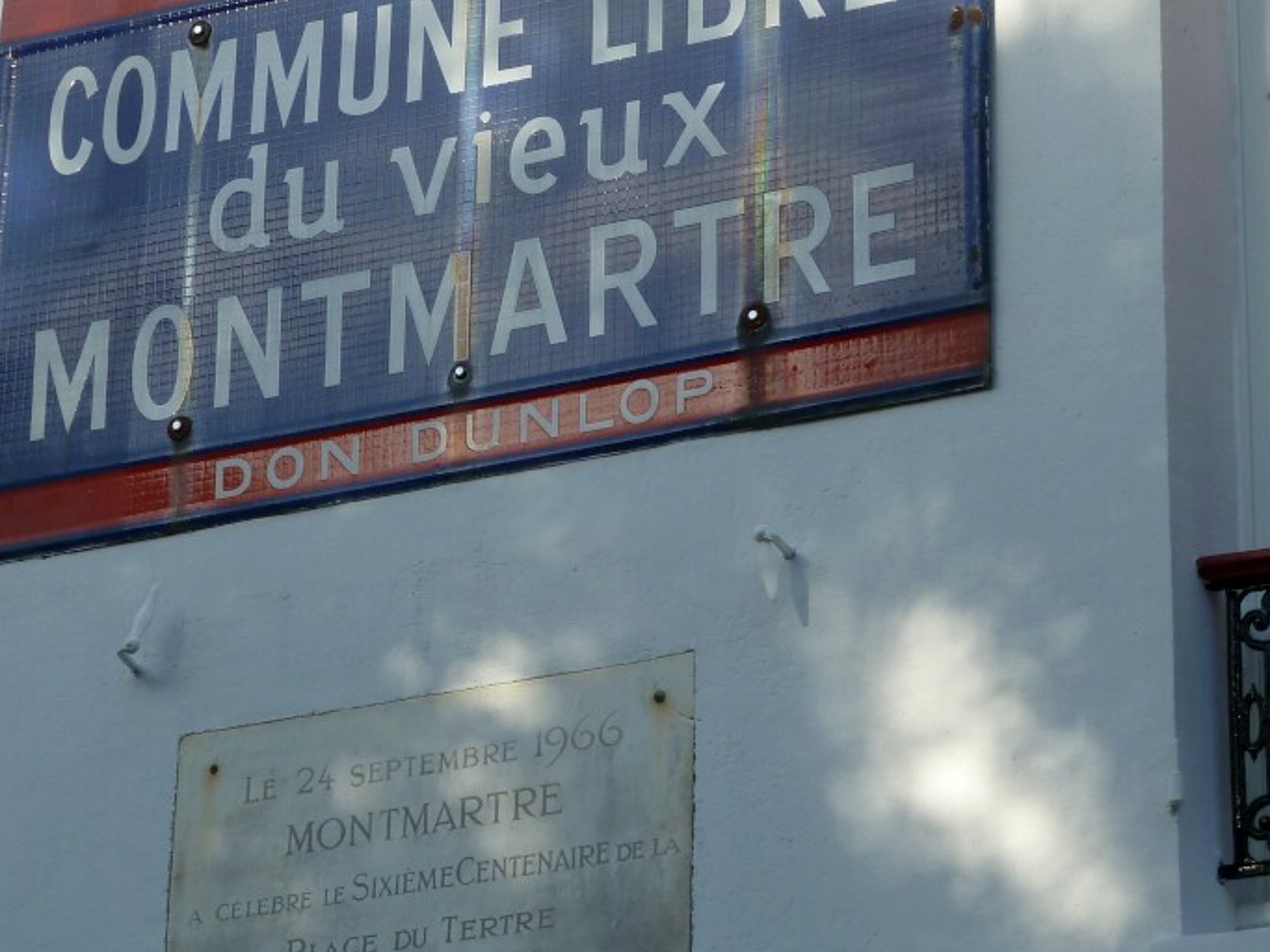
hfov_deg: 12.7
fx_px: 5722
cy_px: 307
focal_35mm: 156
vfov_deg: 9.5
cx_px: 504
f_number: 4.3
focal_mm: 17
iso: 125
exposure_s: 1/400
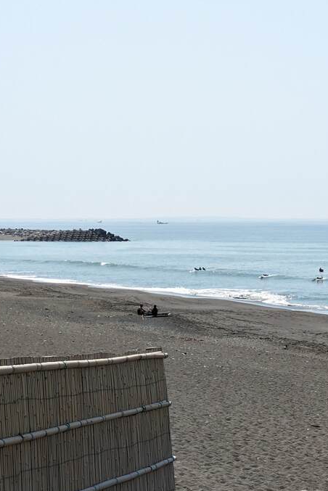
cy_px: 244
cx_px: 390
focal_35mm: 94
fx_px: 1283
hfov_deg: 14.1
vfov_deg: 21.7
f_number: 1.89
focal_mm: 5.43
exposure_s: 1/4425
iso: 88
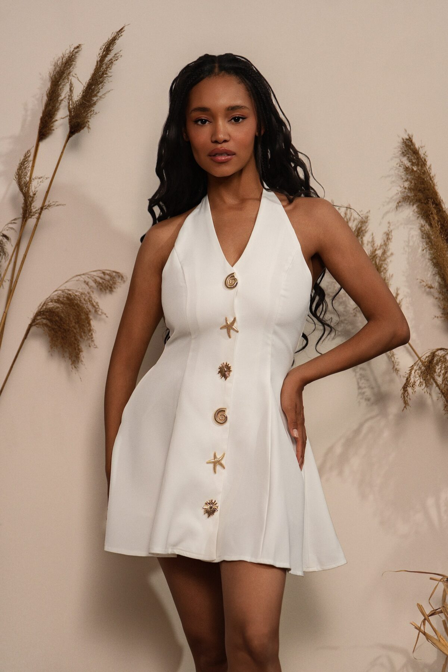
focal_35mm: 110
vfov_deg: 18.6
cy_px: 336
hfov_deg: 12.5
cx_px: 224
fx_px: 2053
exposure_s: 1/160
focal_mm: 110
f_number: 2.8
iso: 320
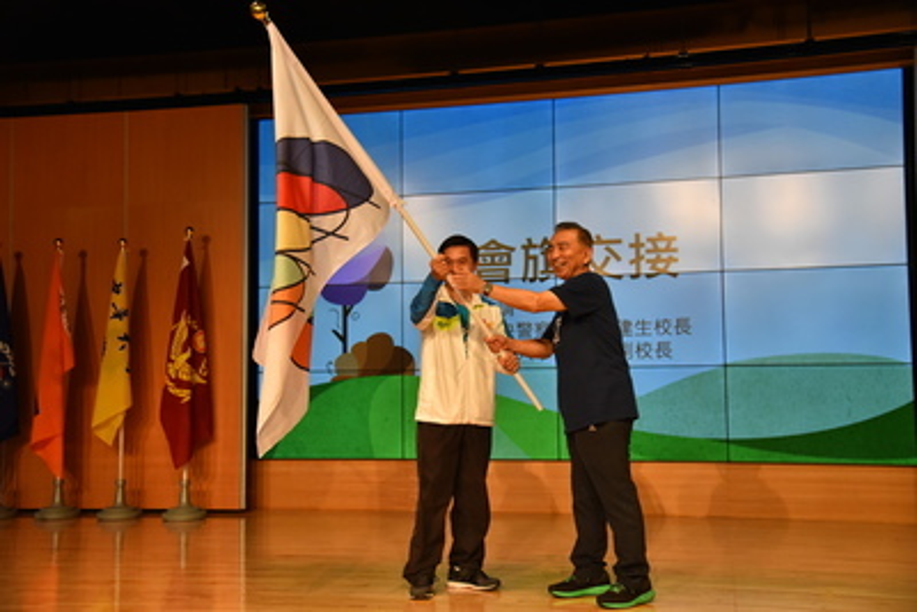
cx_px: 458
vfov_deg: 30.5
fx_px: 1121
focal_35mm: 44
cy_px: 306
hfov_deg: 44.5
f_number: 4
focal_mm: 44
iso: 4000
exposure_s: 1/320
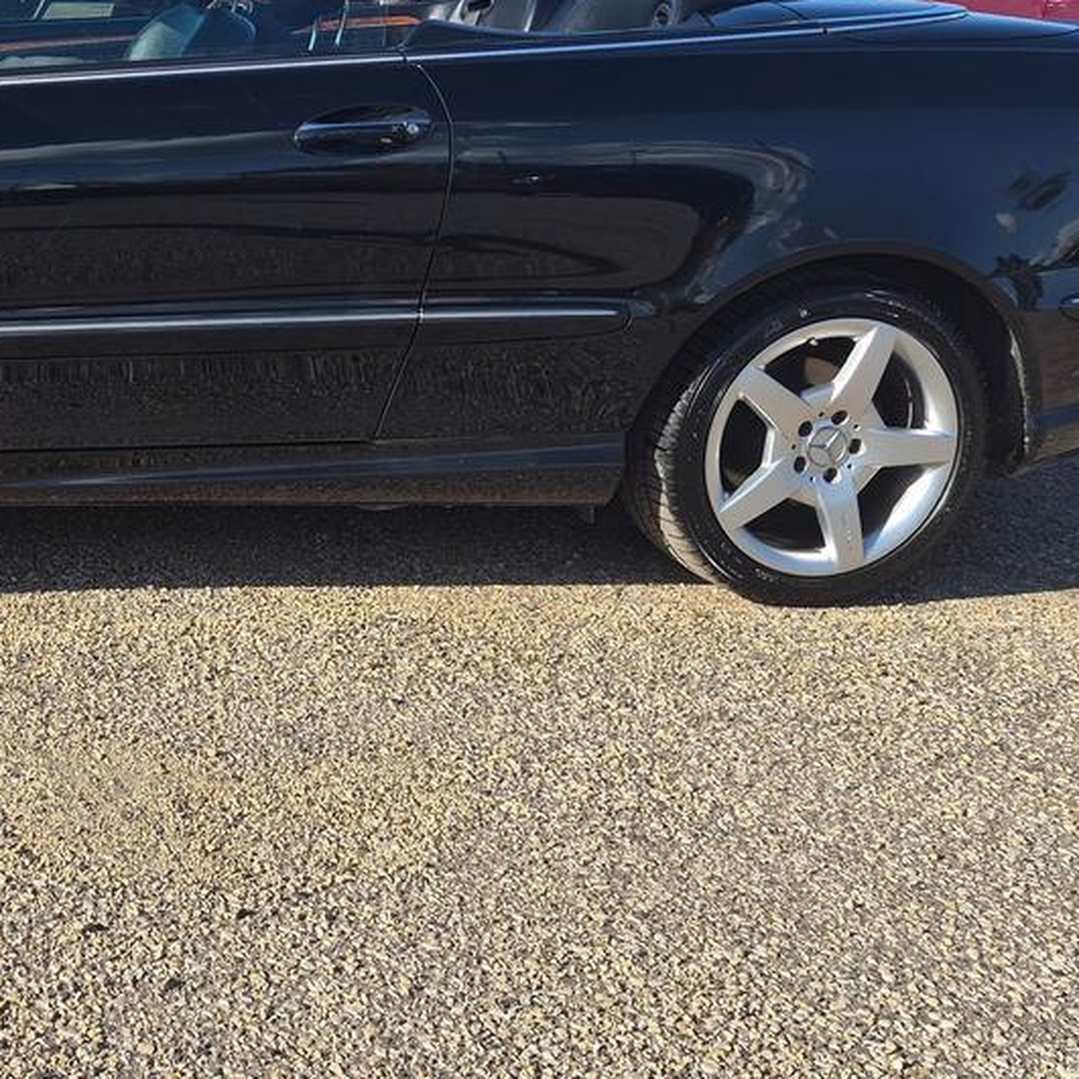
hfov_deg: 32.1
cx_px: 18
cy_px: 447
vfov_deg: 34.6
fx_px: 1728
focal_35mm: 49
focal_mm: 5.4
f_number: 1.8
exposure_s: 1/3744
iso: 80
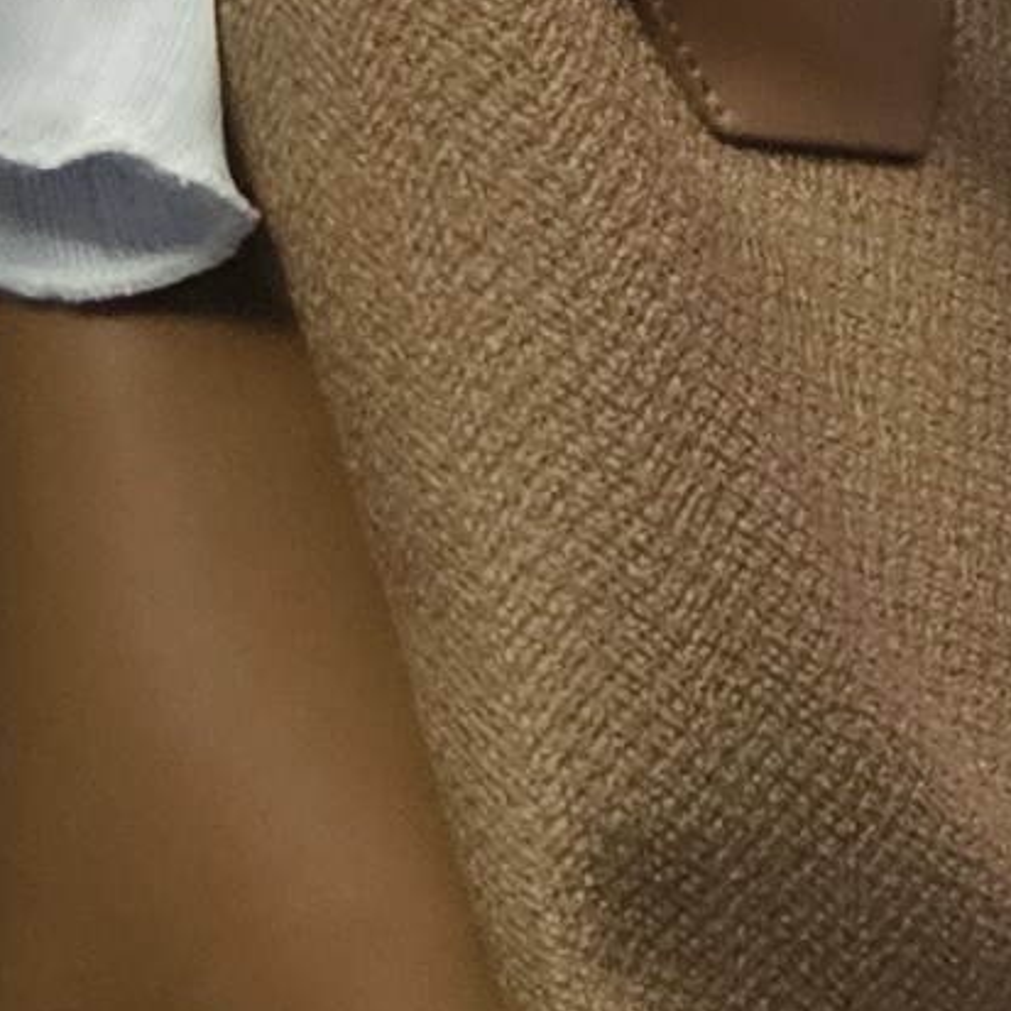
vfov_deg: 8.8
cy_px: 1226
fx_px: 6509
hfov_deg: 6.6
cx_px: 4326
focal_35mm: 197
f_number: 1.7
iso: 640
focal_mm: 6.3
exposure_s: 1/24
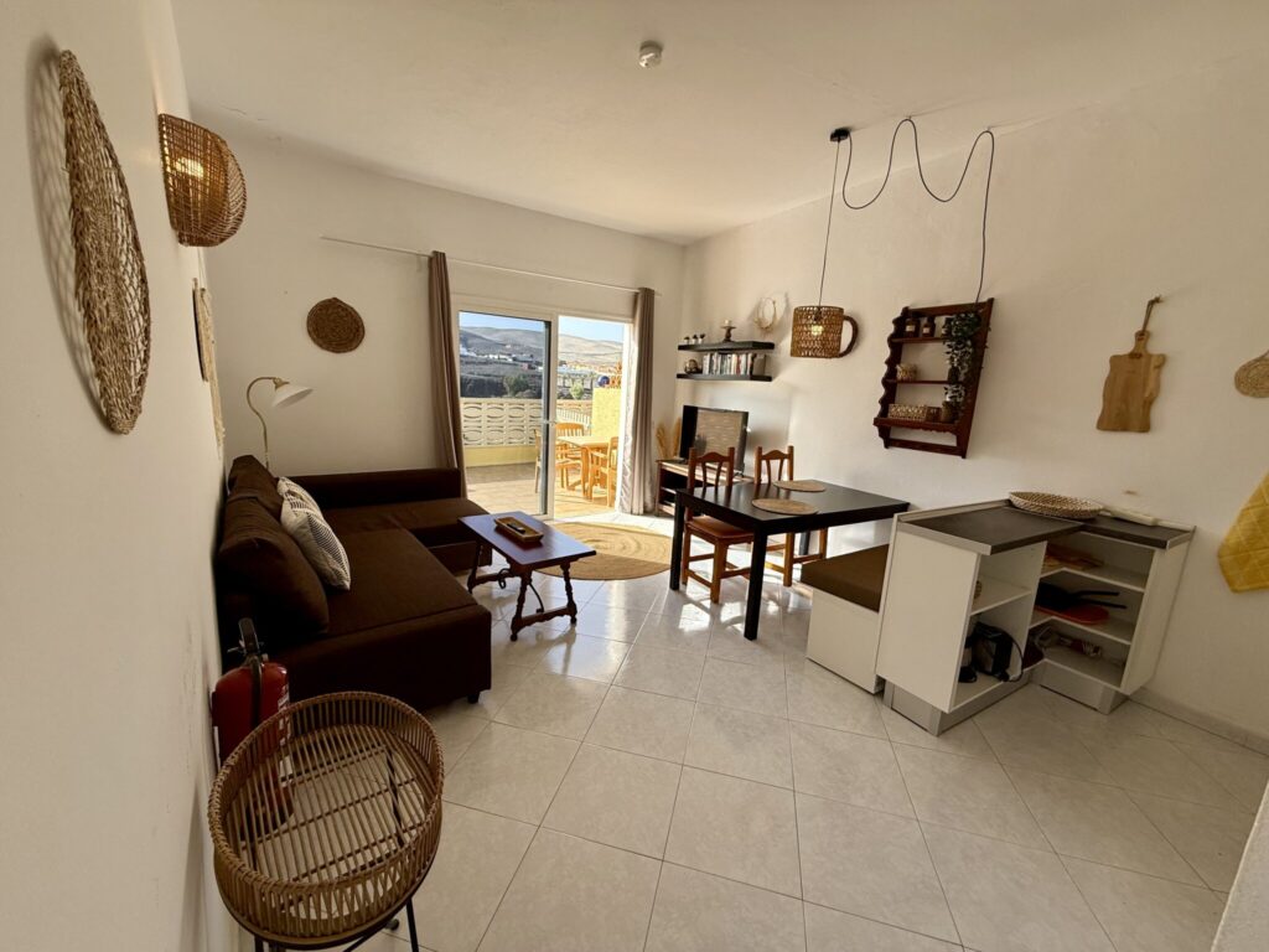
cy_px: 476
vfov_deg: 85.7
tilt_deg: -10.5
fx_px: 513
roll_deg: -3.3
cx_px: 634
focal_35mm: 14
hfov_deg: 102.1
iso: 64
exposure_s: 1/461
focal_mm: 2.22
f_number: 2.2
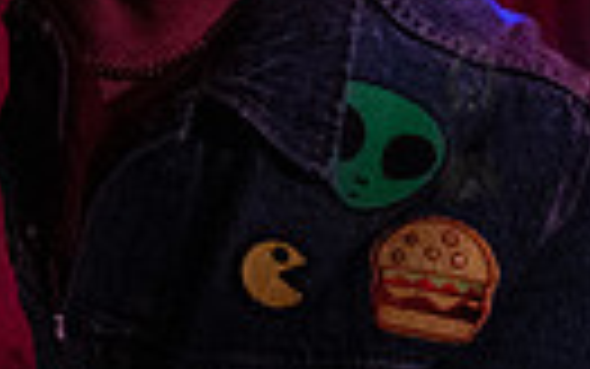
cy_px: -189
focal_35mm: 140
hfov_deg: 13.5
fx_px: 2252
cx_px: -435
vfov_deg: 9.1
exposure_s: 1/250
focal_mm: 26
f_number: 3.2
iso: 12800
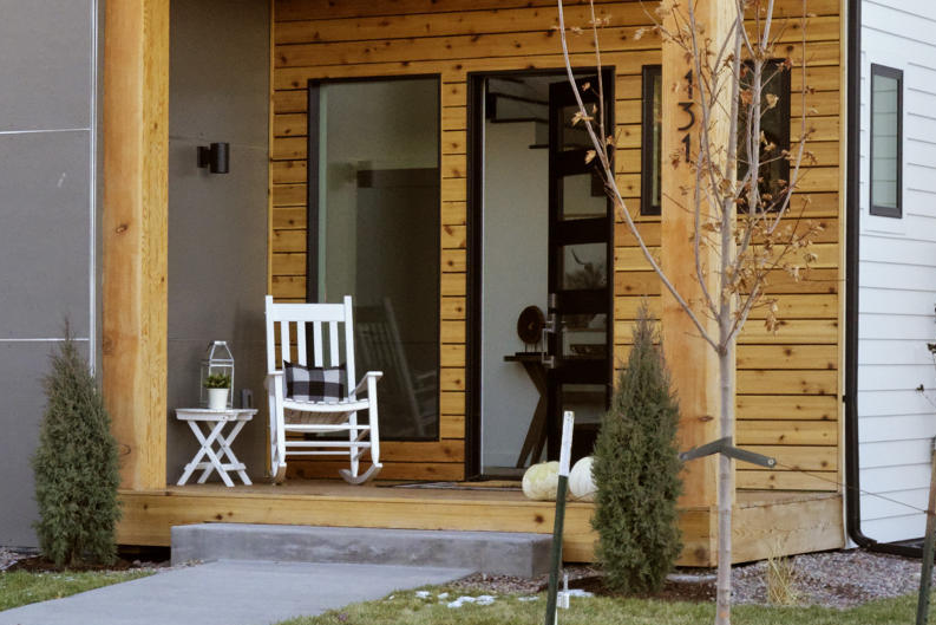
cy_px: -235
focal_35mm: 121
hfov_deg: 16.7
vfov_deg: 11.0
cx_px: 107
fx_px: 3146
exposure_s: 1/1250
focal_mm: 32
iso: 1250
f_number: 7.1
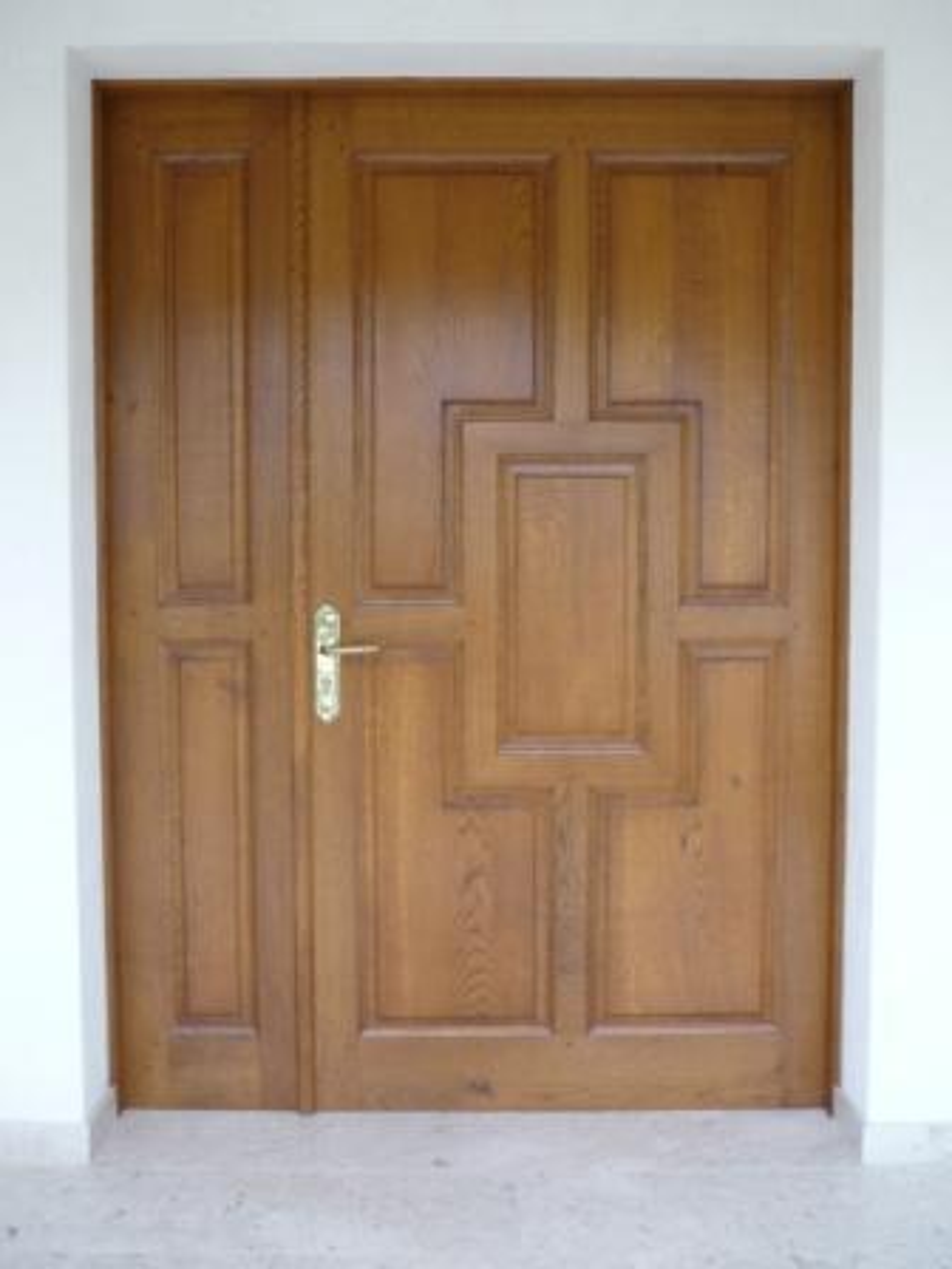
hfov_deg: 42.9
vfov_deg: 55.4
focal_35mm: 33
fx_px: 1210
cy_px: 634
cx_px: 476
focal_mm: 5.5
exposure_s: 1/50
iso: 100
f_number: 2.8
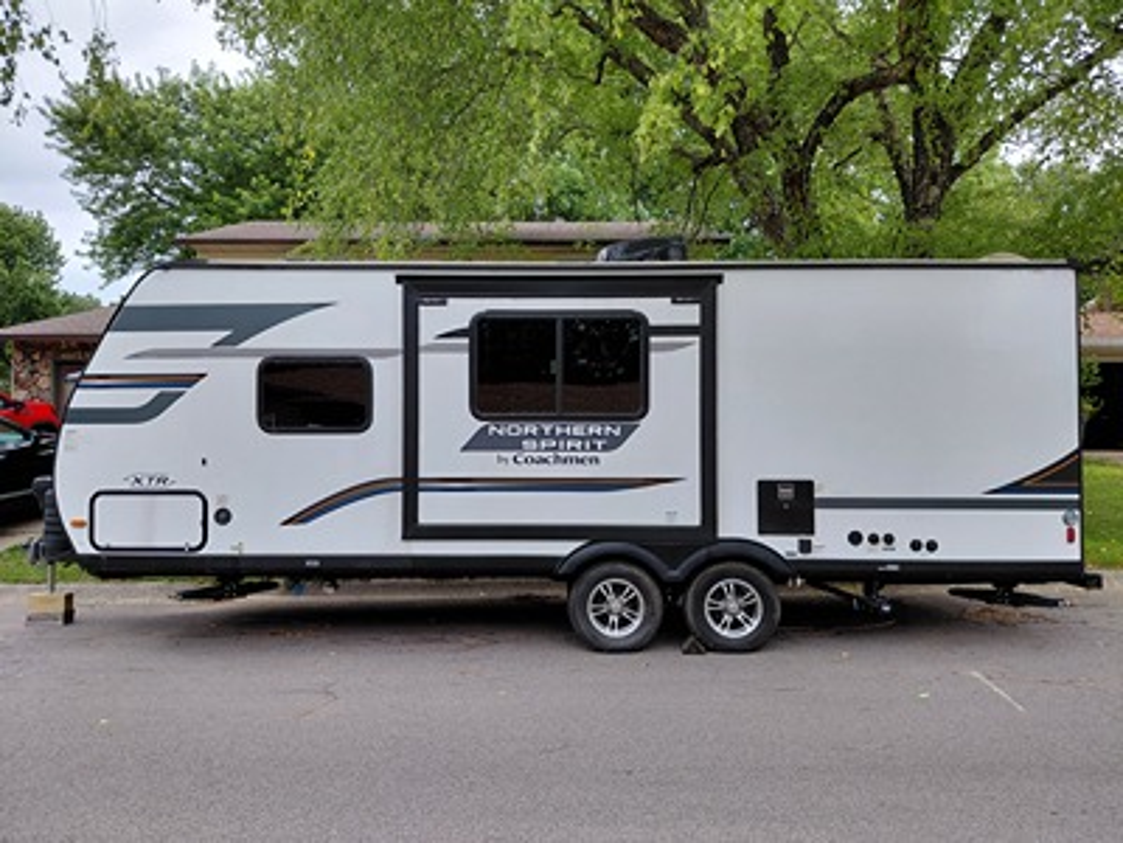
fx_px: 811
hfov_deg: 69.4
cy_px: 422
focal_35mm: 25
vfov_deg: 54.9
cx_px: 562
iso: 50
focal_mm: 4.69
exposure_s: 1/700
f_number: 1.8
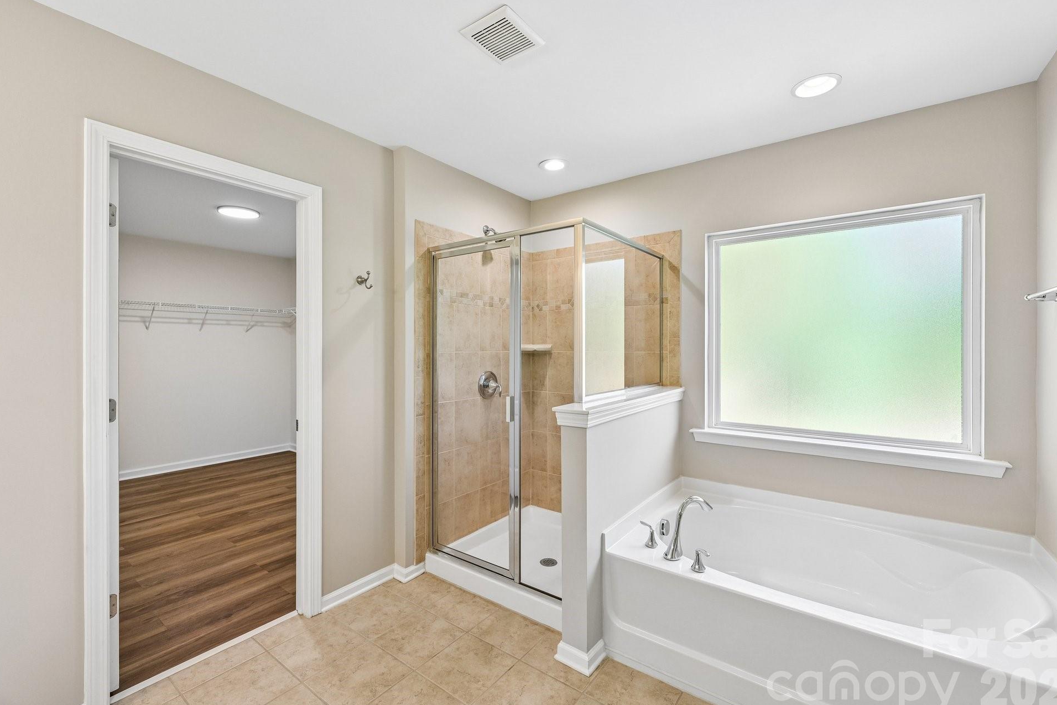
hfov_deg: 100.4
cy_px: 350
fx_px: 440
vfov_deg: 77.3
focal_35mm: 15
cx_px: 533
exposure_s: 1/15
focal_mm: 14
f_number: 8
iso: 100
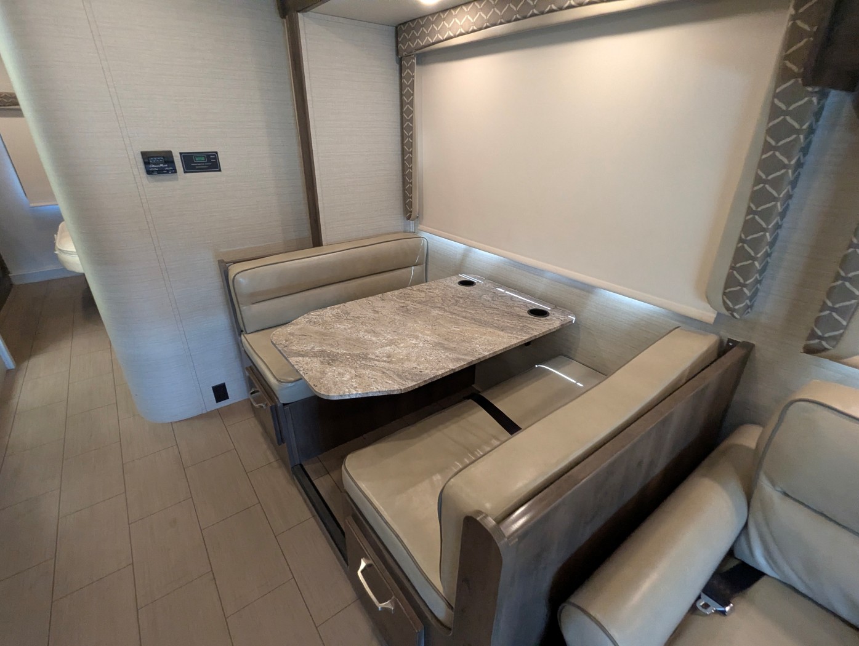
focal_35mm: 16
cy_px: 323
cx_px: 430
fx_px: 398
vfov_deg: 78.2
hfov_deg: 94.4
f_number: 2.2
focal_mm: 2.35
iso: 459
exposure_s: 1/84.6
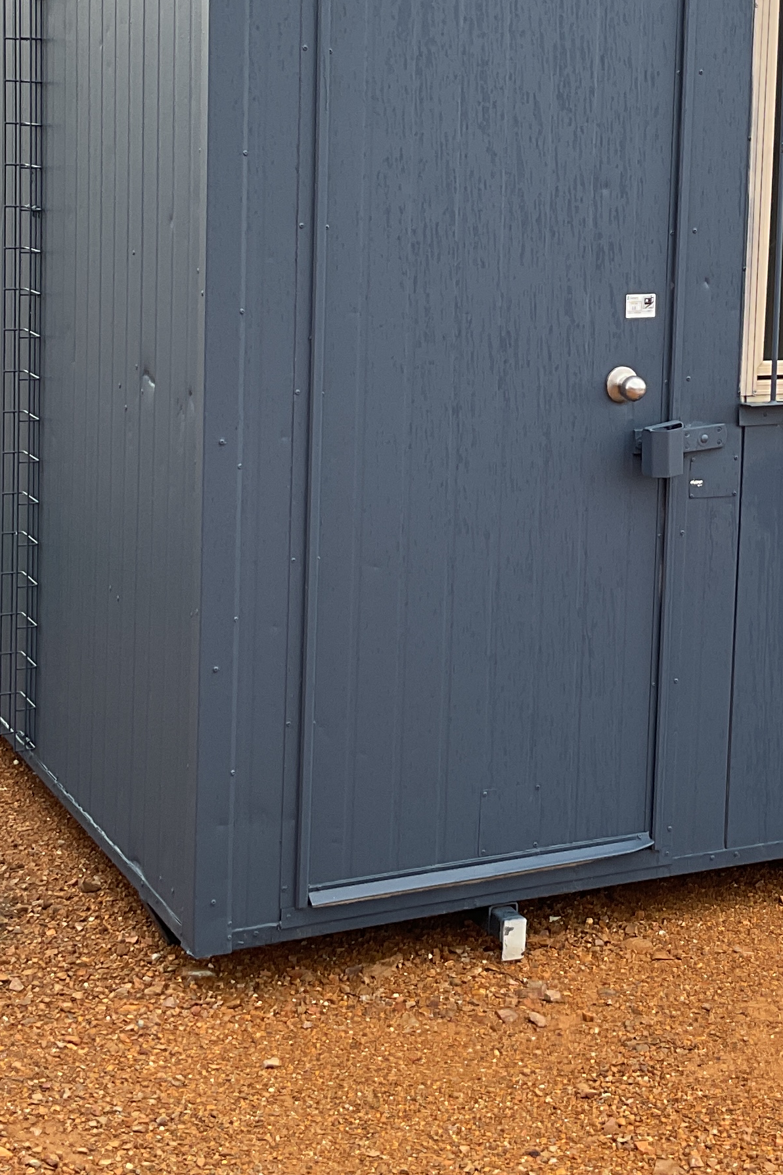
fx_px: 2218
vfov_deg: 29.3
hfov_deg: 19.8
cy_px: 323
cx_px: 648
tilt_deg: -7.3
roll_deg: -0.9
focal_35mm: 68
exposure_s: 1/132
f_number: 1.8
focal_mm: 3
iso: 16
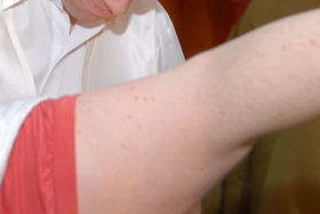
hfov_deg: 16.4
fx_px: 1099
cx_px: 48
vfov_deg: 11.0
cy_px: -10
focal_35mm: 123
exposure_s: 1/10
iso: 100
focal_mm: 29
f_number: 2.8
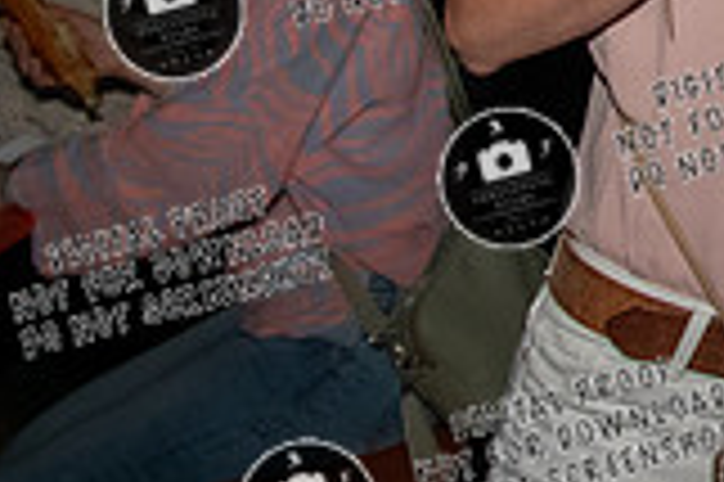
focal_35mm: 103
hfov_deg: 16.8
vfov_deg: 12.2
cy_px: -388
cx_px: 1260
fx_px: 2069
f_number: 4
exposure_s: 1/640
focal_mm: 17
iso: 1600
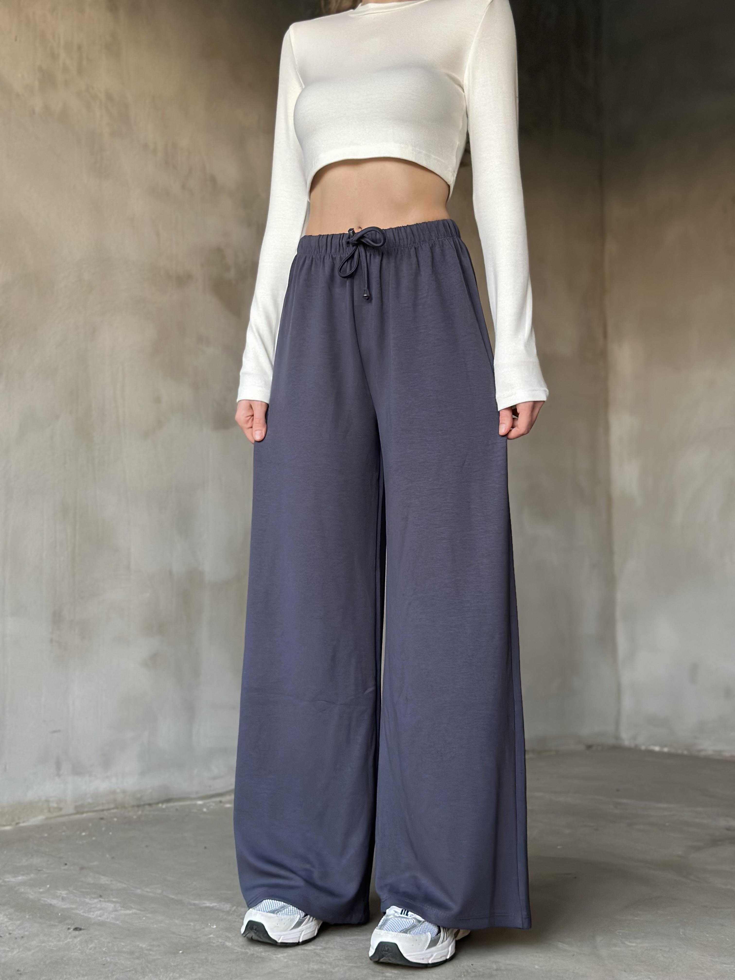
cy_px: 490
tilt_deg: +4.0
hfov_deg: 30.3
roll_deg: -1.1
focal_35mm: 48
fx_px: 1359
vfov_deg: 39.7
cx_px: 368
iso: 250
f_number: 1.78
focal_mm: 6.86
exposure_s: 1/60
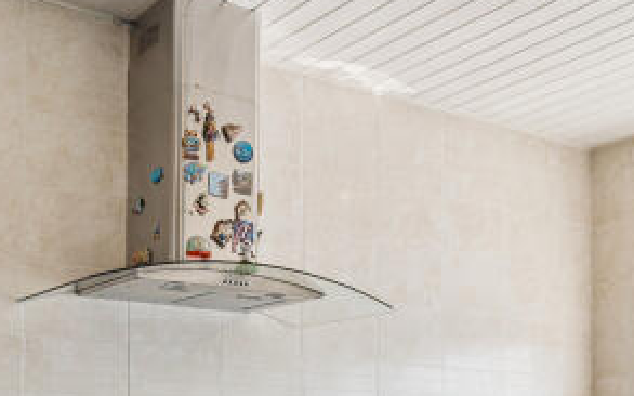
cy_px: 453
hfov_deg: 35.7
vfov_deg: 21.4
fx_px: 985
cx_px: 320
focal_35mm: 57
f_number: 4
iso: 100
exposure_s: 1/100
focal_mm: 16
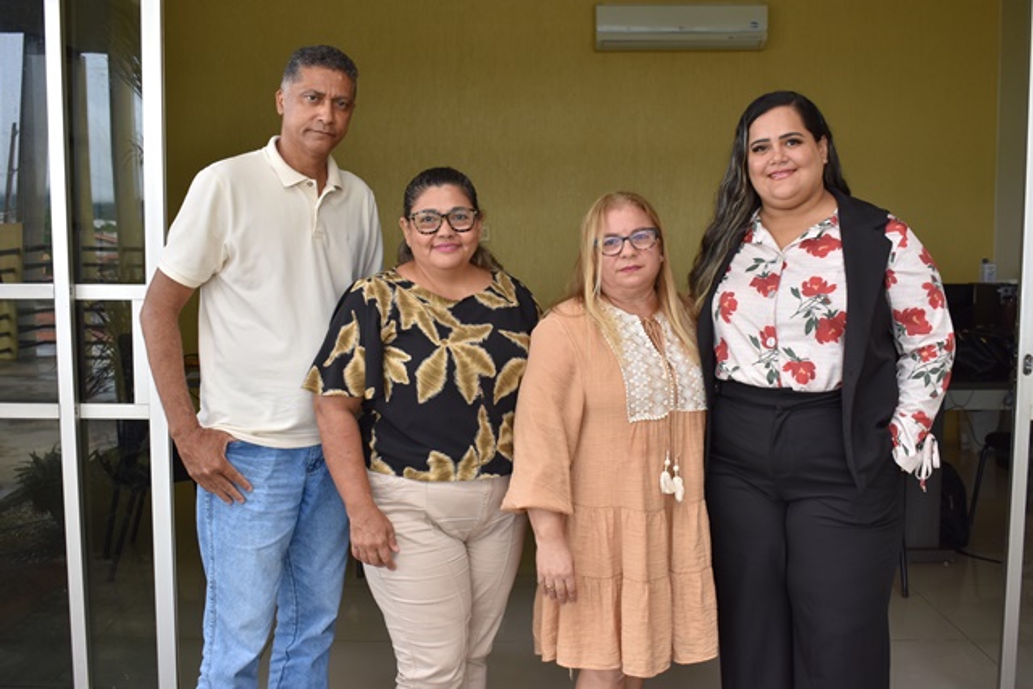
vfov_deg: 35.5
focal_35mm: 38
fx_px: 1076
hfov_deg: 51.3
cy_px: 344
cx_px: 516
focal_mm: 25
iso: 400
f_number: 5
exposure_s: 1/100
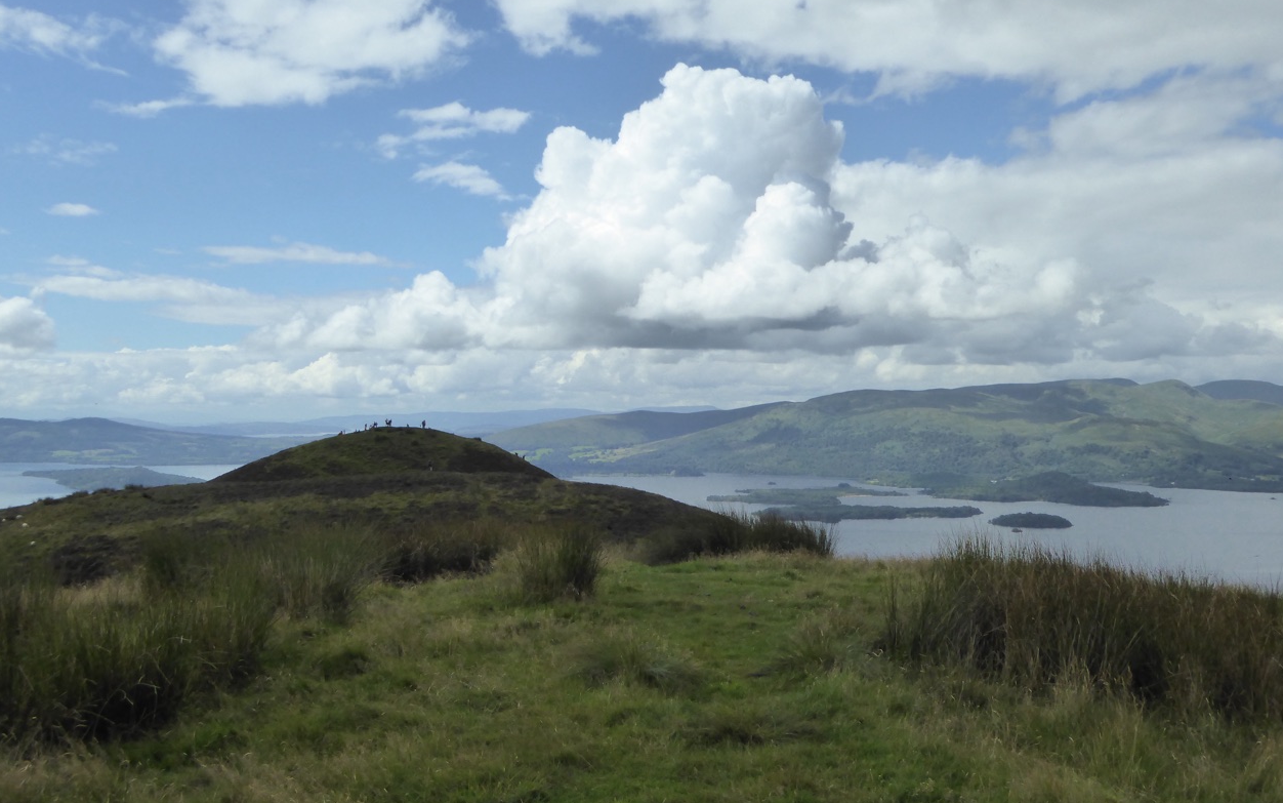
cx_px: 633
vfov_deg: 32.8
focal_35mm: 39
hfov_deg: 50.4
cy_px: 415
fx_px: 1364
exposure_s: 1/800
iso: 200
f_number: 5
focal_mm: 6.3
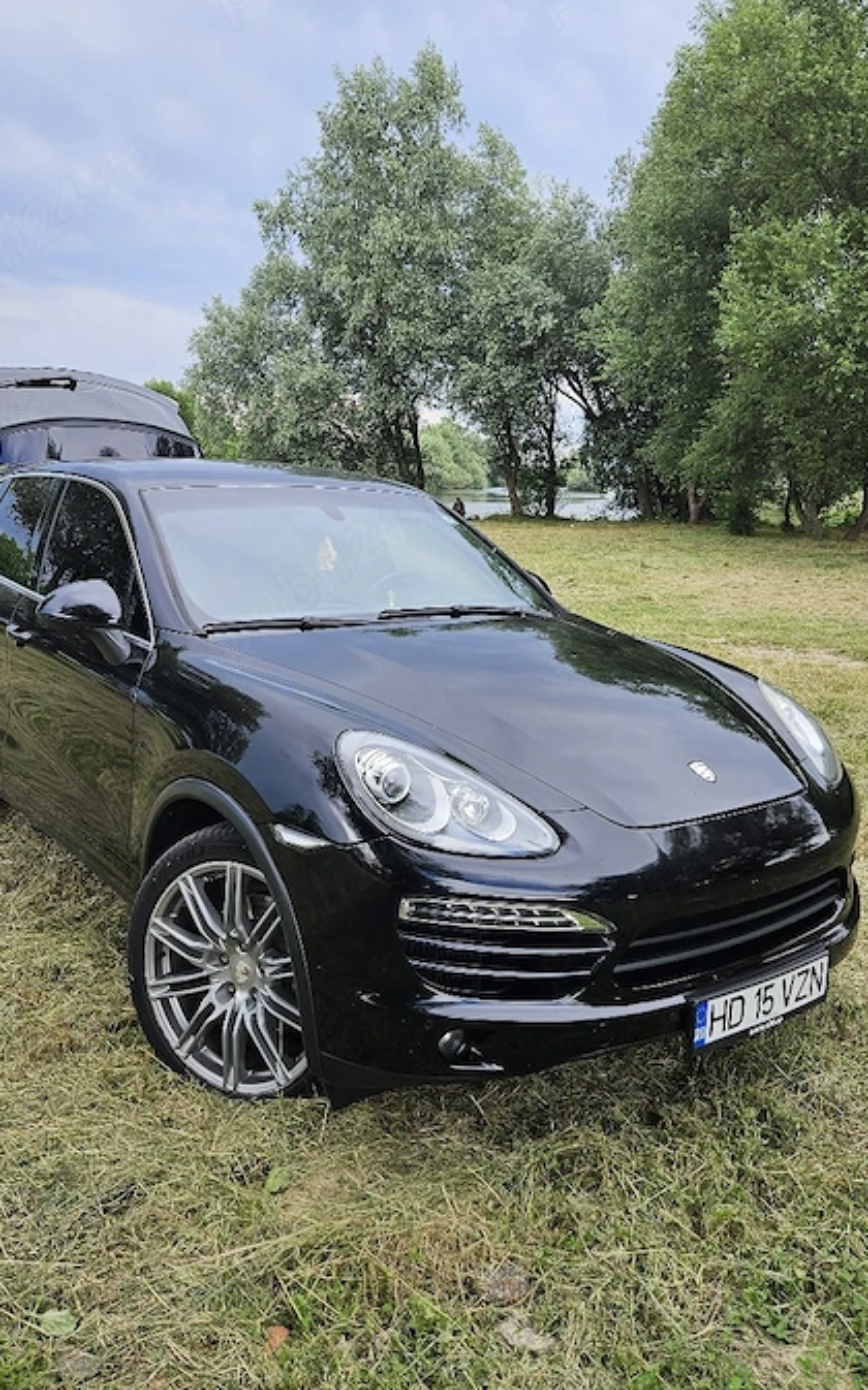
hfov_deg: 43.1
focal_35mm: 29
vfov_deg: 64.4
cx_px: 428
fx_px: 1099
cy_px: 609
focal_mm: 5.4
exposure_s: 1/256
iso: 25
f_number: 1.8
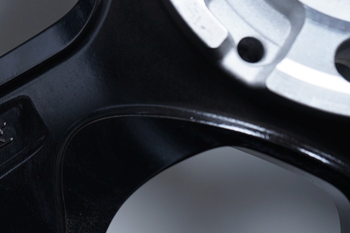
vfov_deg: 15.7
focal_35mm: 87
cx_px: 7
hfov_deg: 22.6
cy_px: 153
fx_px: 845
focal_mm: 41
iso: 250
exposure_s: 1/100
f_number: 7.1
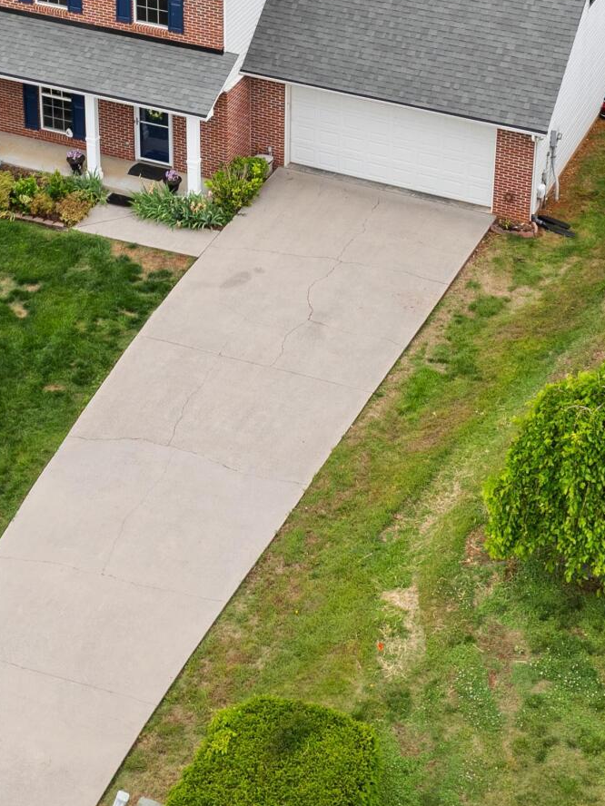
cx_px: 237
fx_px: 1888
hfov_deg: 18.2
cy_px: 18
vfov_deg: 23.2
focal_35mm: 81
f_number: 2.8
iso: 100
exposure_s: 1/15
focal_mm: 12.29
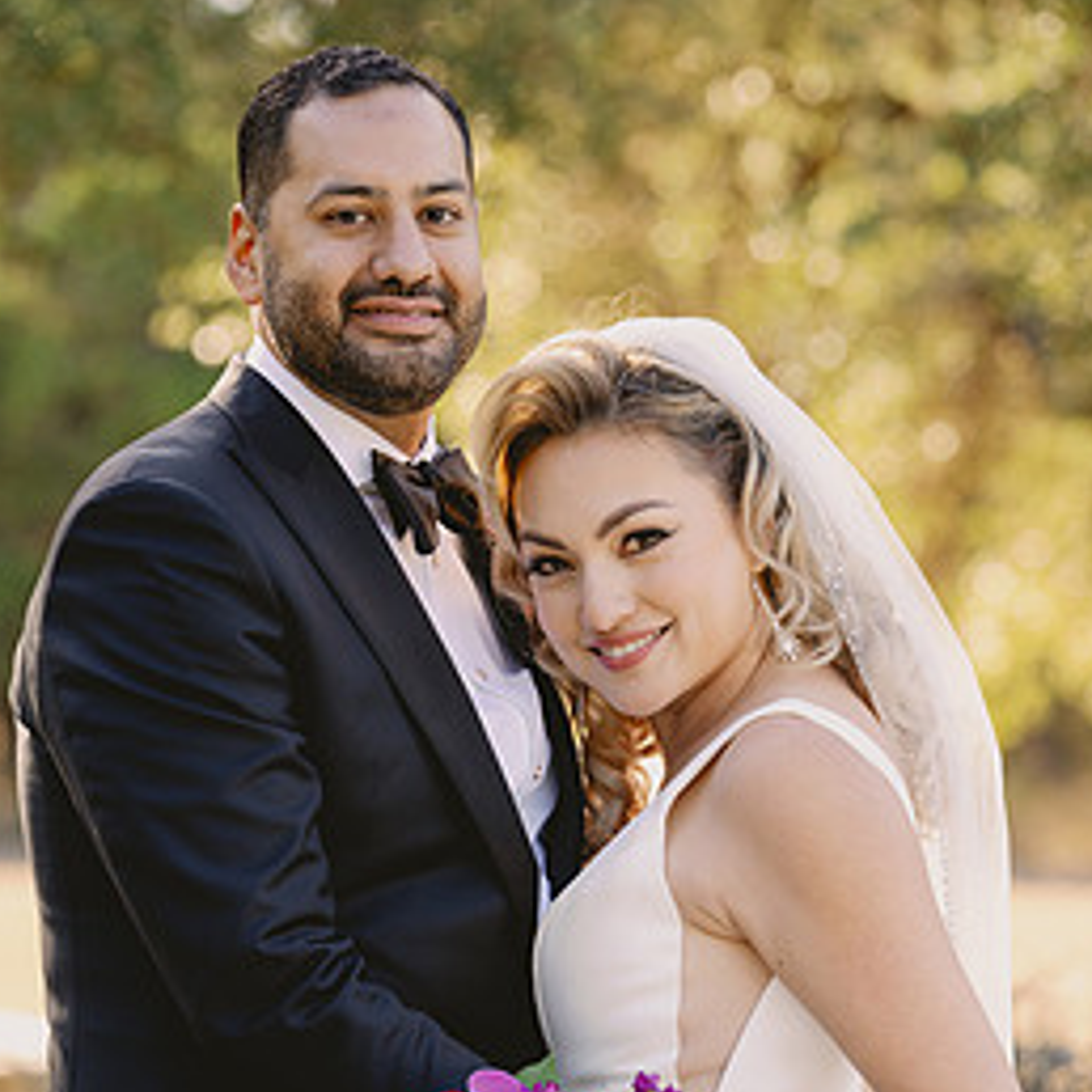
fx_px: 6674
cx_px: 533
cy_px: 736
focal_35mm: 187
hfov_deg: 9.4
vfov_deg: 9.3
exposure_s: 1/320
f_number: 4
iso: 400
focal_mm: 126
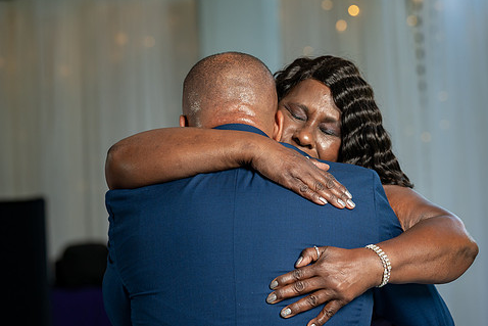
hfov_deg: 14.7
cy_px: 185
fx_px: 1885
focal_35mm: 139
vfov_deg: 9.9
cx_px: 300
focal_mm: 102
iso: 320
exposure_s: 1/200
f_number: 4
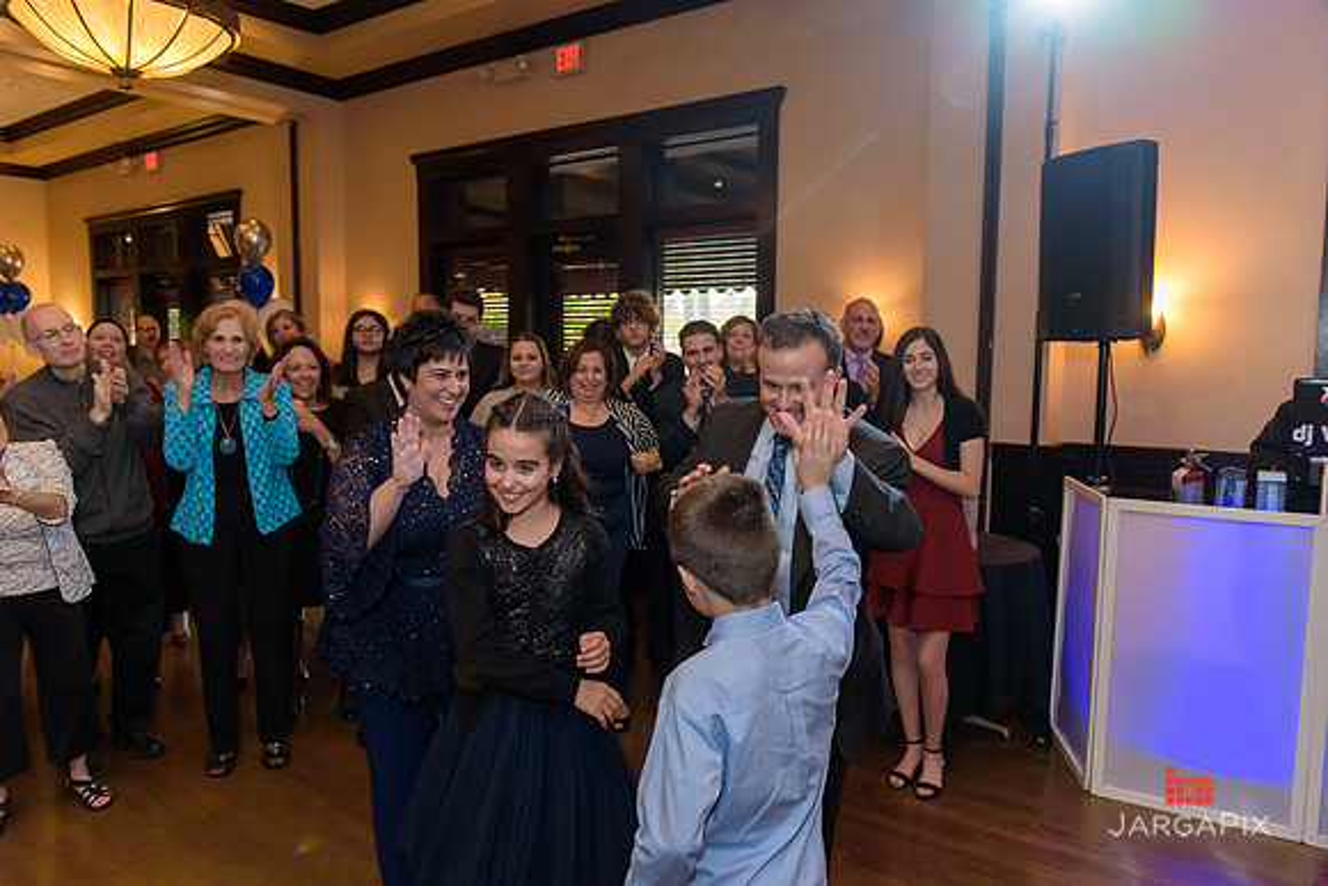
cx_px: 664
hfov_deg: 69.4
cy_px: 443
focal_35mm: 26
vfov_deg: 49.6
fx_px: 959
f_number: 3.2
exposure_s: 1/125
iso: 1600
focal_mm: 26
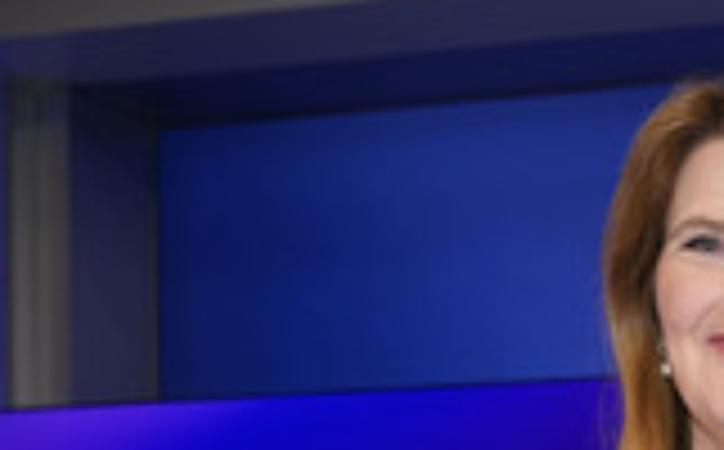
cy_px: 662
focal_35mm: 100
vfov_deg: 12.4
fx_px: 1970
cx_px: 825
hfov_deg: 19.8
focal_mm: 35
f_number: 5
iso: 2000
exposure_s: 1/160
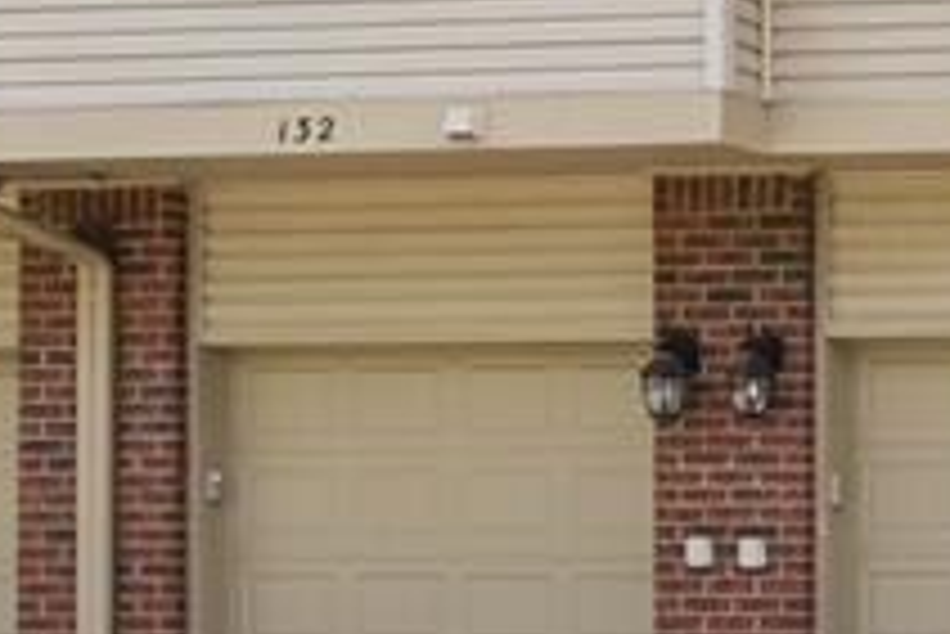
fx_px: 2561
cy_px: 540
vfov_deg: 14.0
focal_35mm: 97
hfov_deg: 14.5
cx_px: 2238
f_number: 5.6
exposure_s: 1/160
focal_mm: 20
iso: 100
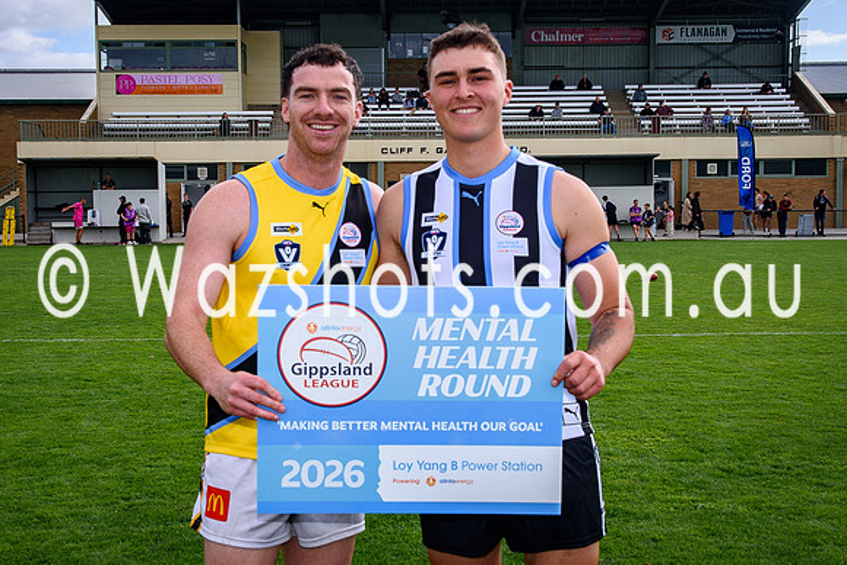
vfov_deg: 23.9
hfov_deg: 35.2
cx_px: 405
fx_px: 1334
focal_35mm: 57
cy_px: 278
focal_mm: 26
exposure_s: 1/160
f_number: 9
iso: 100
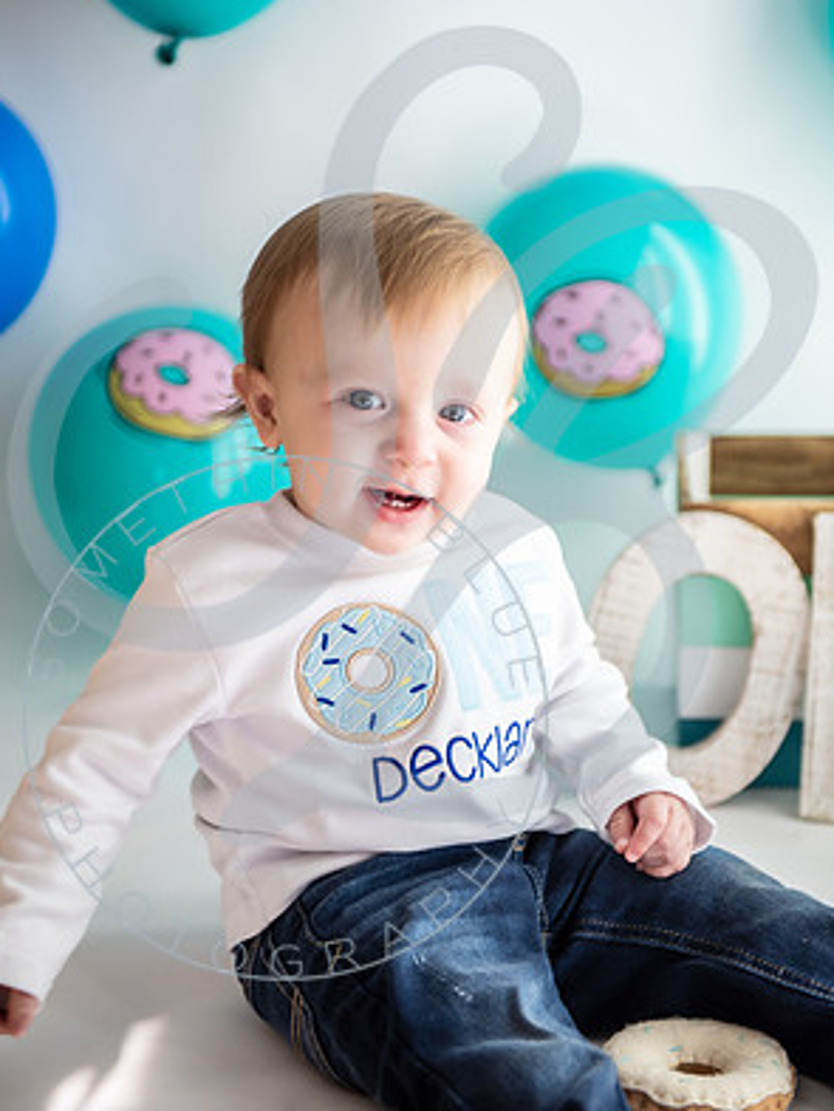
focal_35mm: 77
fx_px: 2472
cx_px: 413
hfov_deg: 19.1
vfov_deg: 25.3
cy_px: 503
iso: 400
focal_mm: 70
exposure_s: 1/200
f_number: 2.8
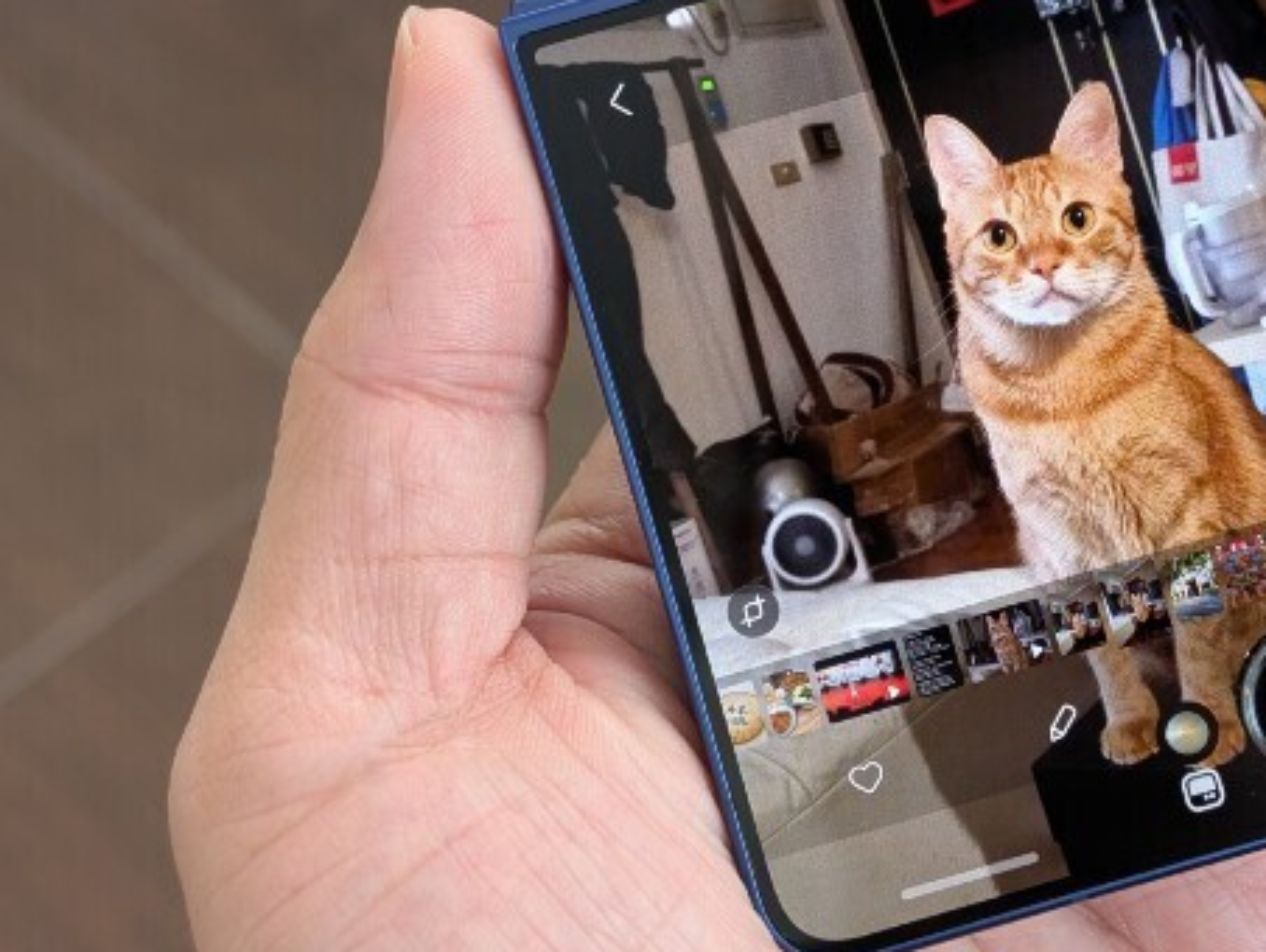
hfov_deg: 24.6
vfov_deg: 18.9
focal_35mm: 78
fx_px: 2856
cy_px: 372
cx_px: 986
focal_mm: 6.9
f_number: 1.68
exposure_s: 1/120
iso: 64
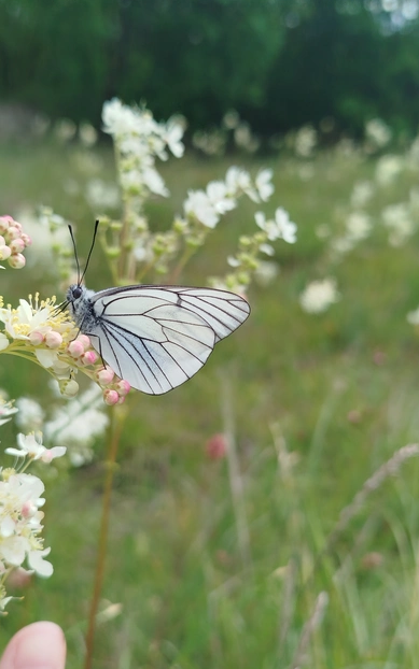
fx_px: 657
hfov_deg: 35.3
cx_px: 181
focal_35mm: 36
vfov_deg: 54.0
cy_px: 343
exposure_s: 1/589
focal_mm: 5.31
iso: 50
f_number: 1.7
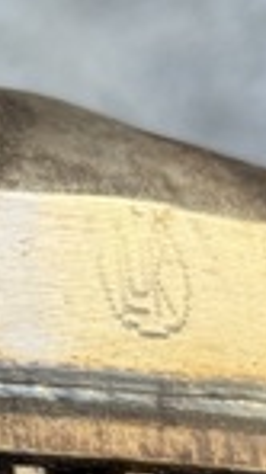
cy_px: 271
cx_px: -731
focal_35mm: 226
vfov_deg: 9.5
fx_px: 2840
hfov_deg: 4.9
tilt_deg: -70.5
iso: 100
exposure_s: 1/110
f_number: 1.78
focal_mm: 6.76
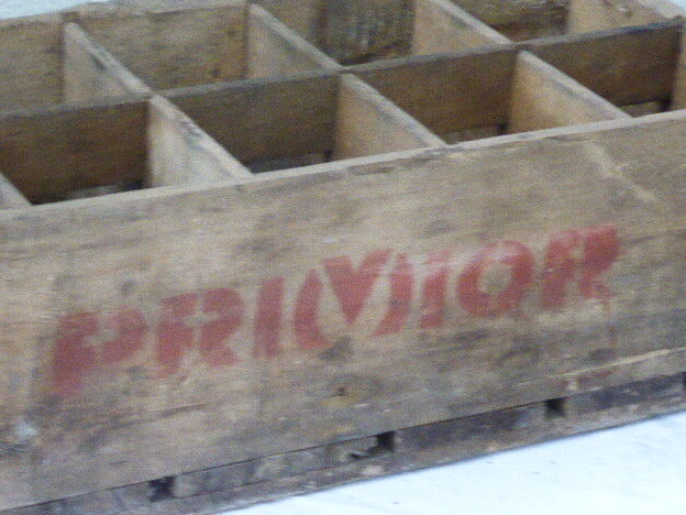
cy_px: 262
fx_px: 2418
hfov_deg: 16.1
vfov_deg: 12.1
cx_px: 350
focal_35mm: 122
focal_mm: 19.4
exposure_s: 1/40
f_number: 5.3
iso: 1600
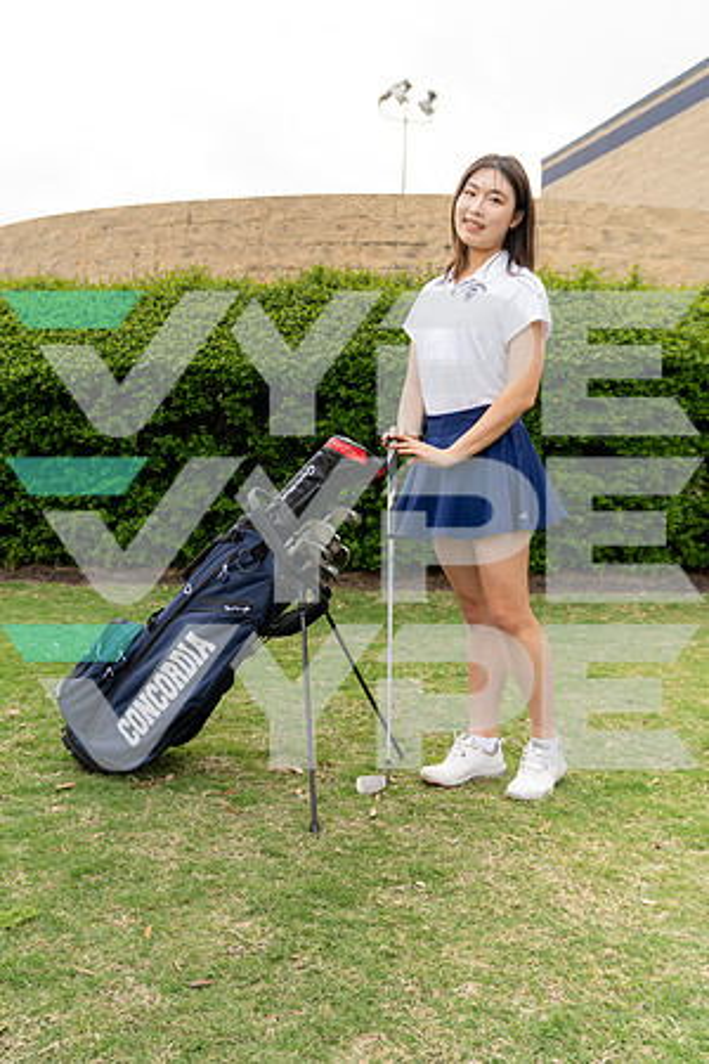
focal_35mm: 34
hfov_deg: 38.9
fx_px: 1004
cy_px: 532
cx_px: 354
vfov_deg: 55.8
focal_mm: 34
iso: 100
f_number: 4
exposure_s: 1/250
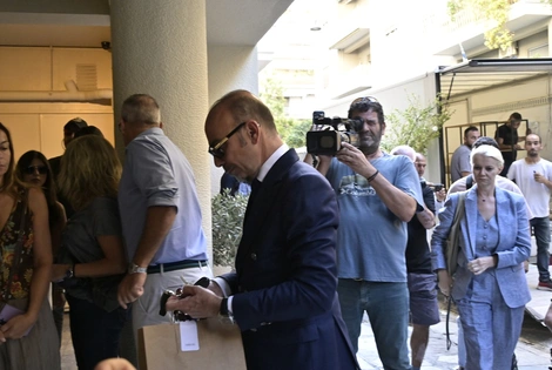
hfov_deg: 51.8
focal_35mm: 37
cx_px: 276
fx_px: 568
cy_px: 185
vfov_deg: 36.1
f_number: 8
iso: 5000
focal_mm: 37
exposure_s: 1/160
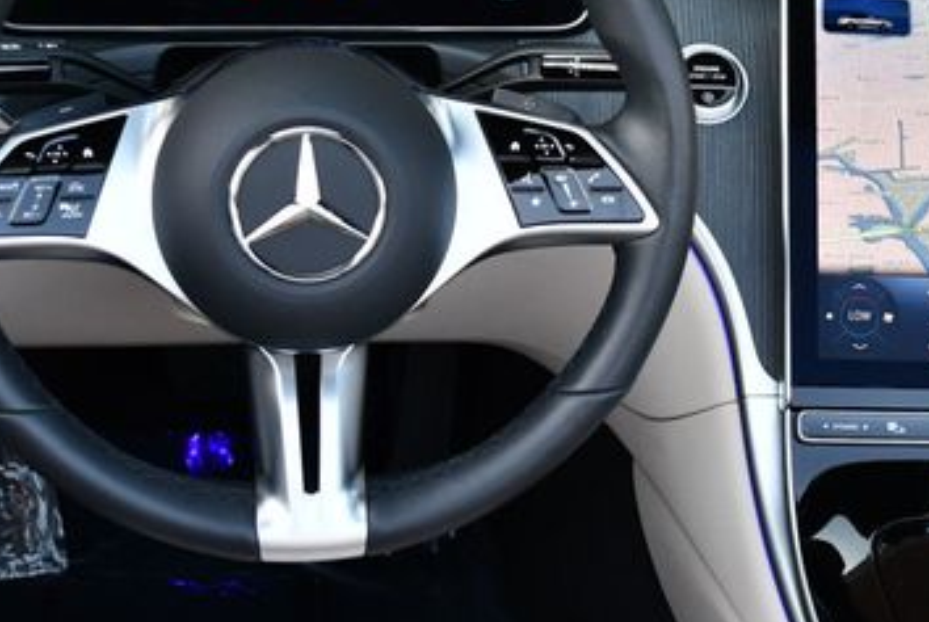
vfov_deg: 20.8
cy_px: 160
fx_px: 1679
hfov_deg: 30.8
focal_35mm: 65
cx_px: 588
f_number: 3.5
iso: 400
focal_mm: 18
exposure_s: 1/250
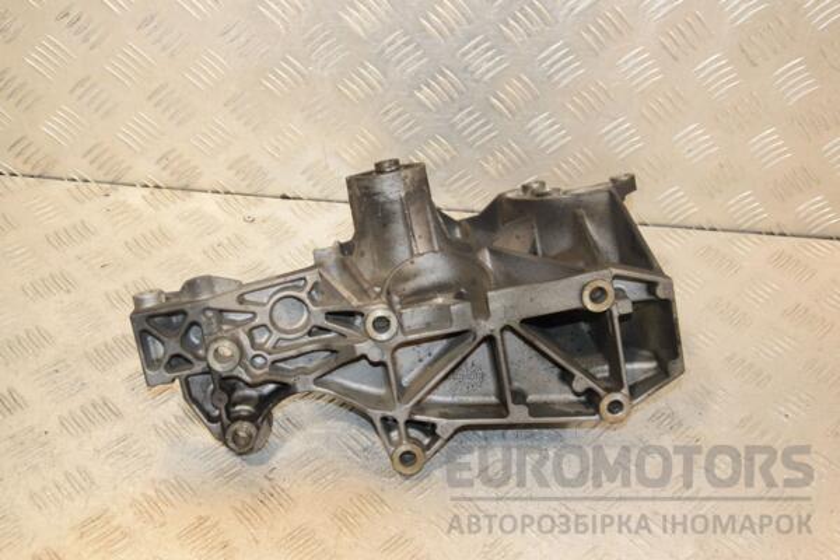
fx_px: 1050
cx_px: 420
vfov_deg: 29.9
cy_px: 280
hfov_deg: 43.6
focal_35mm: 45
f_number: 6.3
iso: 1600
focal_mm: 30
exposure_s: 1/200
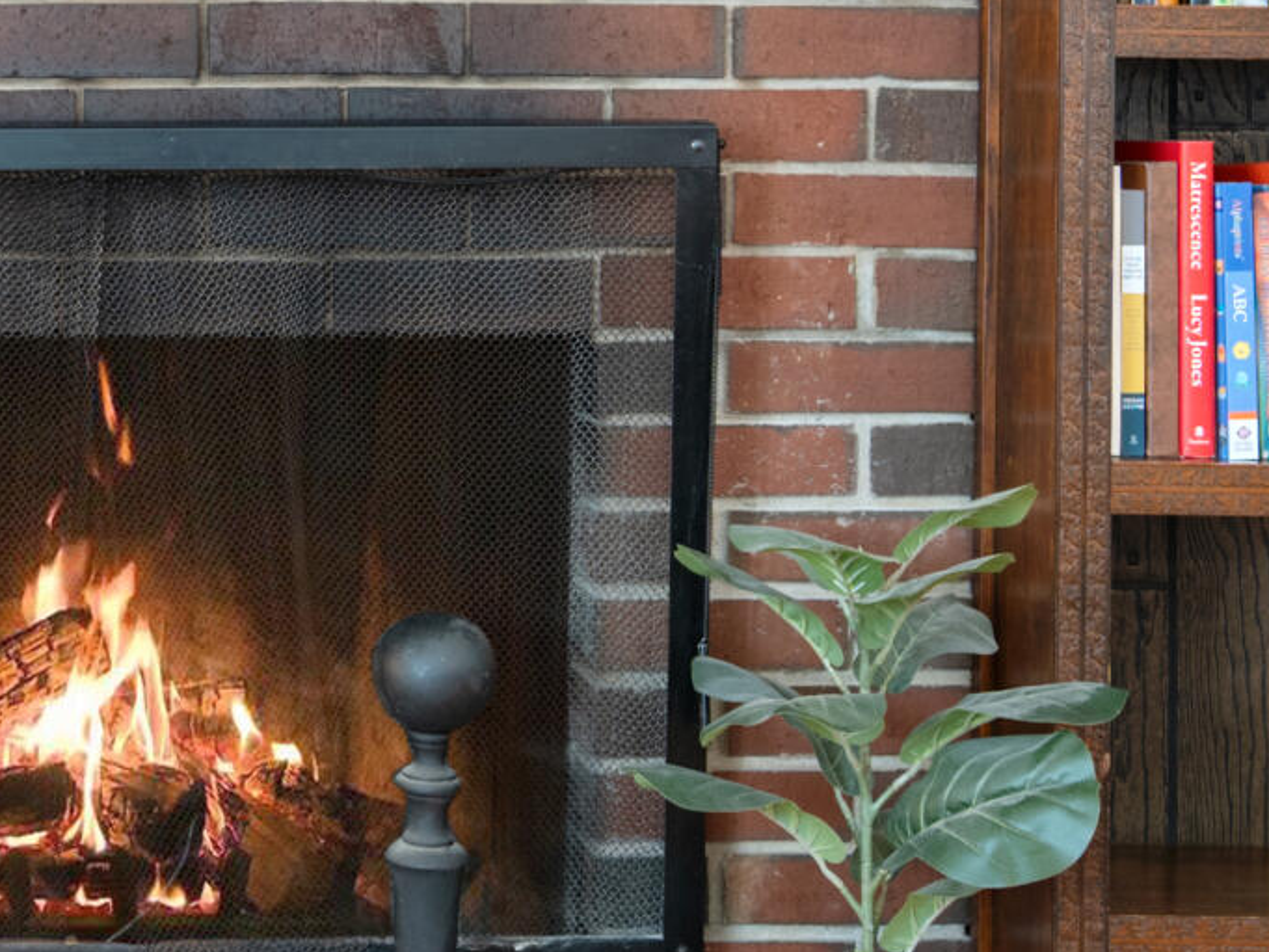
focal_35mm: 93
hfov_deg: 20.0
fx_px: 3411
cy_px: 113
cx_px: -162
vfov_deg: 15.7
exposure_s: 3
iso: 320
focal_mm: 22
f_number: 8
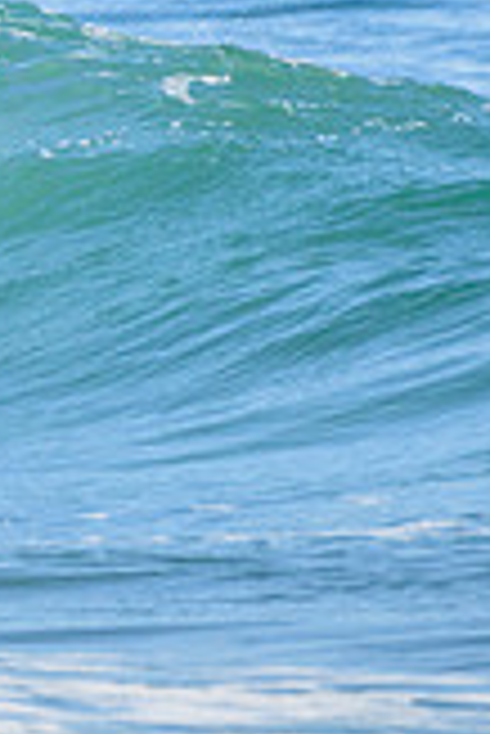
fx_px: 44451
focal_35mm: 2182
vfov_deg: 0.9
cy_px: 104
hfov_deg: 0.6
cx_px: -899
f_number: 5.6
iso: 250
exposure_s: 1/2000
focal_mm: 500
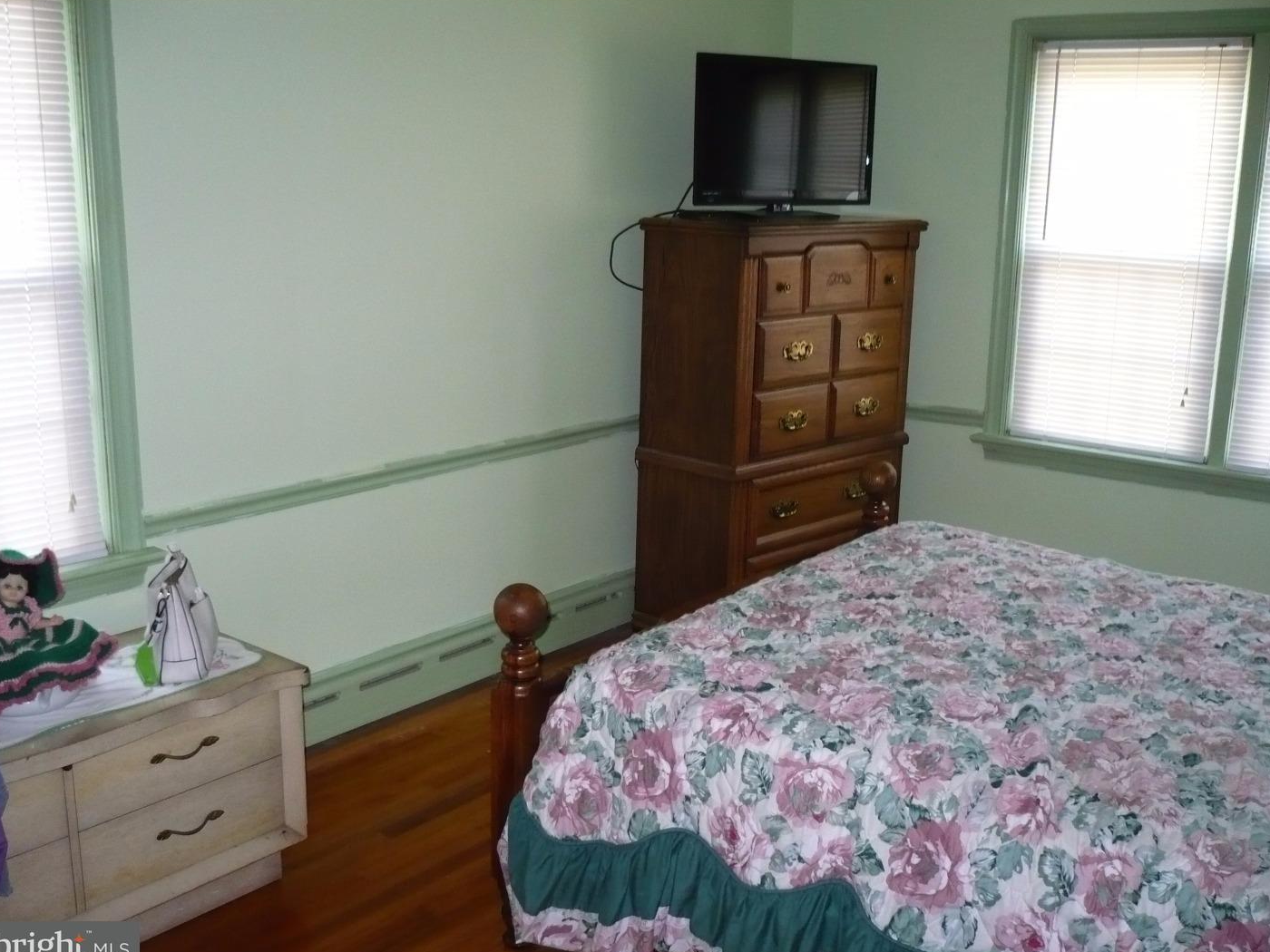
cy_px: 483
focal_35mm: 36
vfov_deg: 39.7
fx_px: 1321
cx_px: 634
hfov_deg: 51.4
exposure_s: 1/30
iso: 200
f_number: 2.8
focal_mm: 5.8
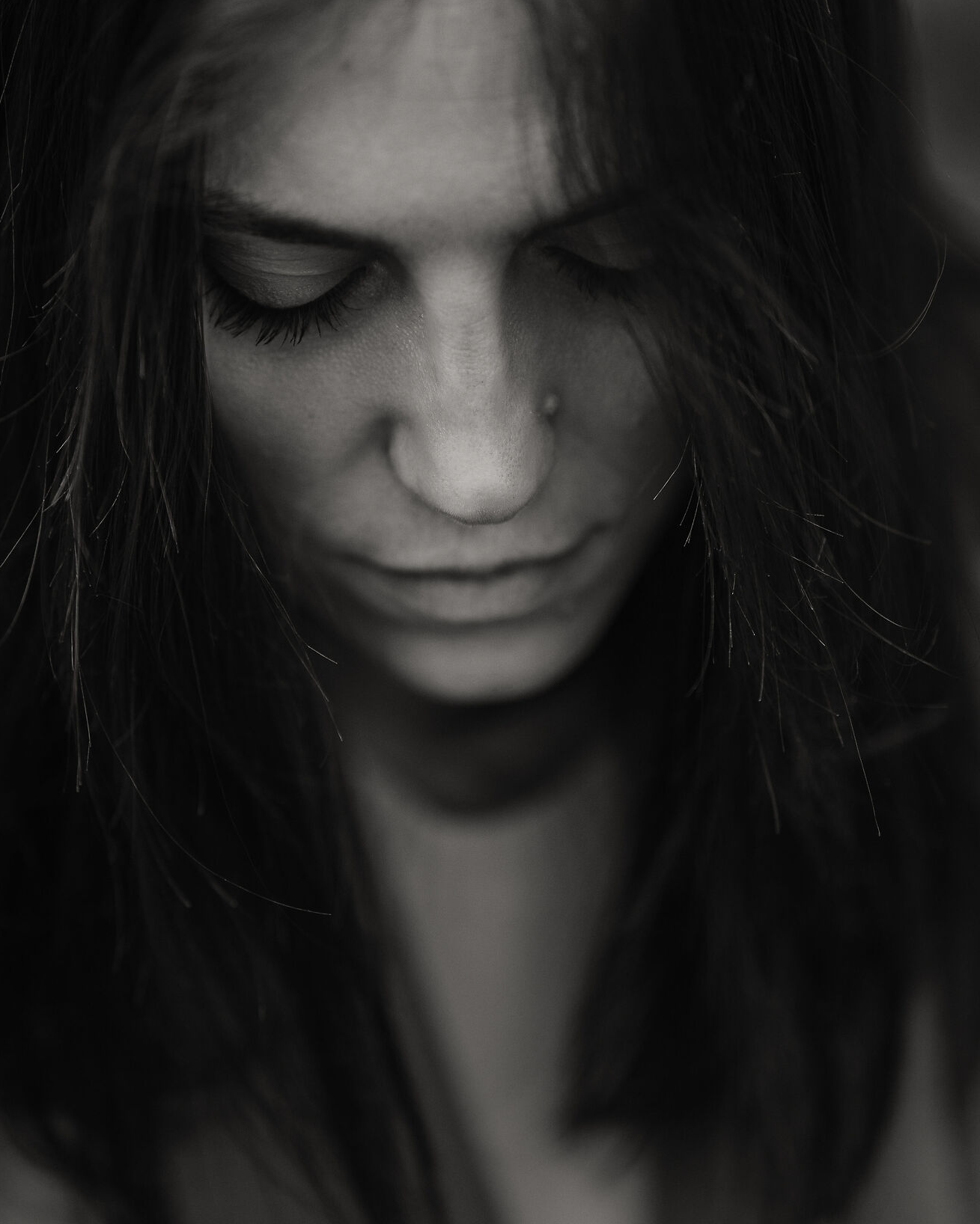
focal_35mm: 117
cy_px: 392
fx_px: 4241
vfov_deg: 16.4
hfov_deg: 13.2
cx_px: 471
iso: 250
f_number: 1.8
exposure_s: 1/320
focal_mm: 85
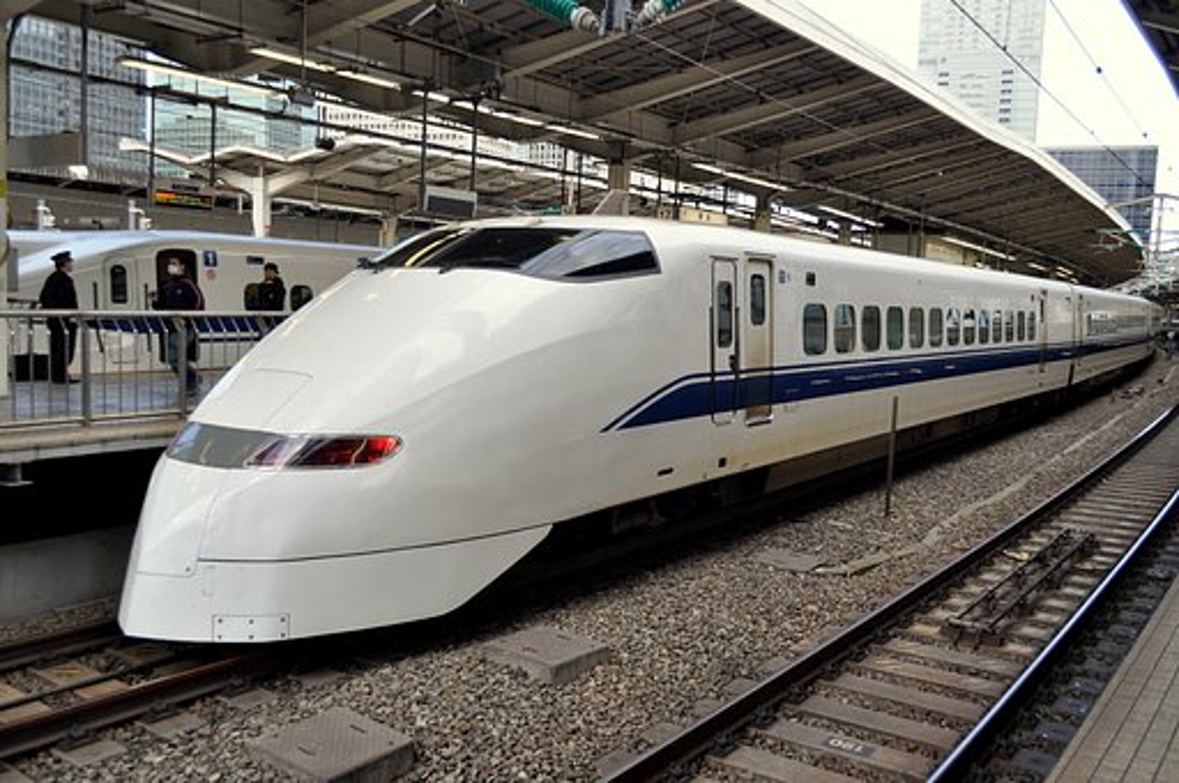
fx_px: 1079
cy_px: 392
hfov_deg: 57.3
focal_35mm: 33
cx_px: 590
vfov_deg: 39.9
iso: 200
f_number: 6.3
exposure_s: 1/160
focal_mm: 22
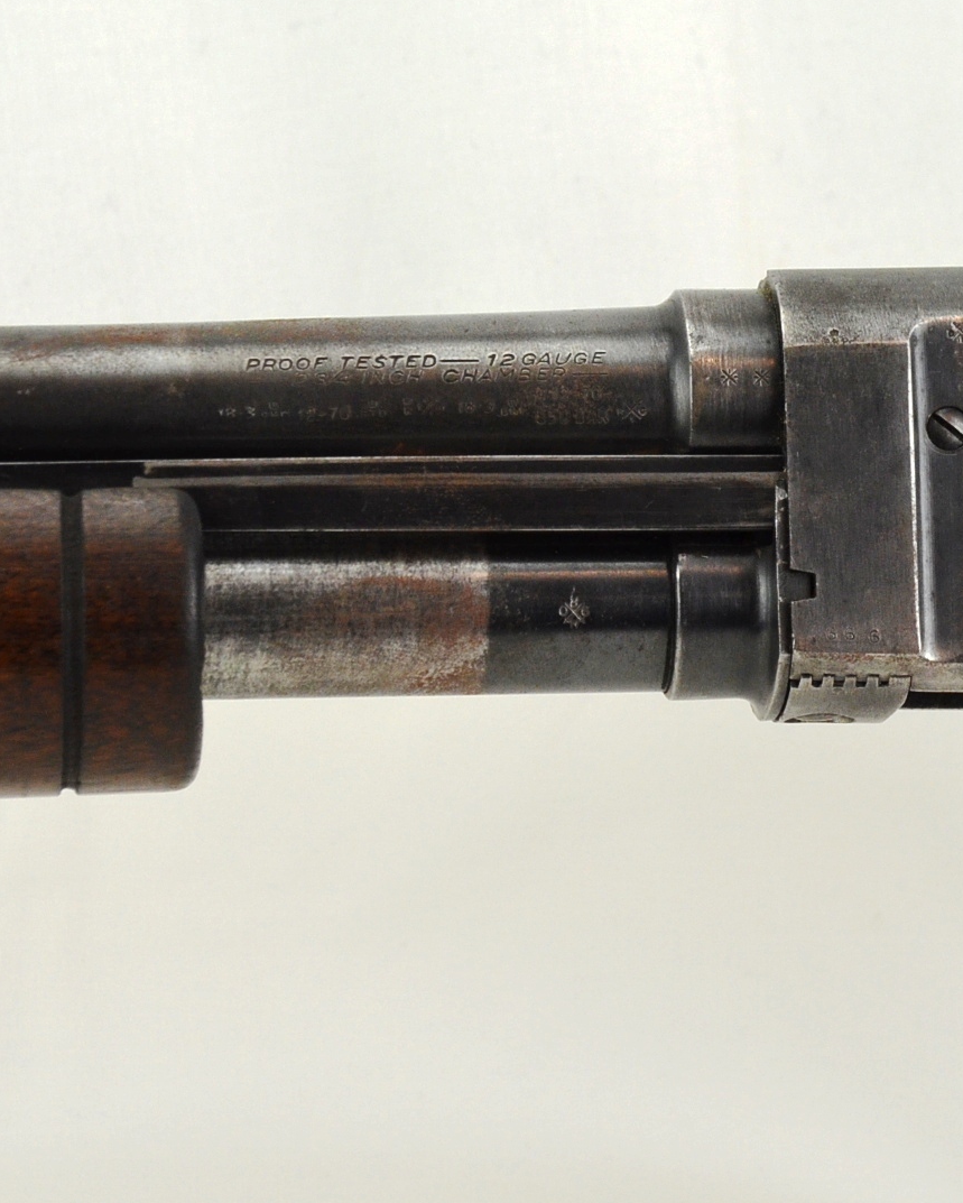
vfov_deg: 9.7
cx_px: 841
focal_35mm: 200
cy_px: 494
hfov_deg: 7.7
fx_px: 7122
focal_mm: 62
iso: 800
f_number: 5
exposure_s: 1/250
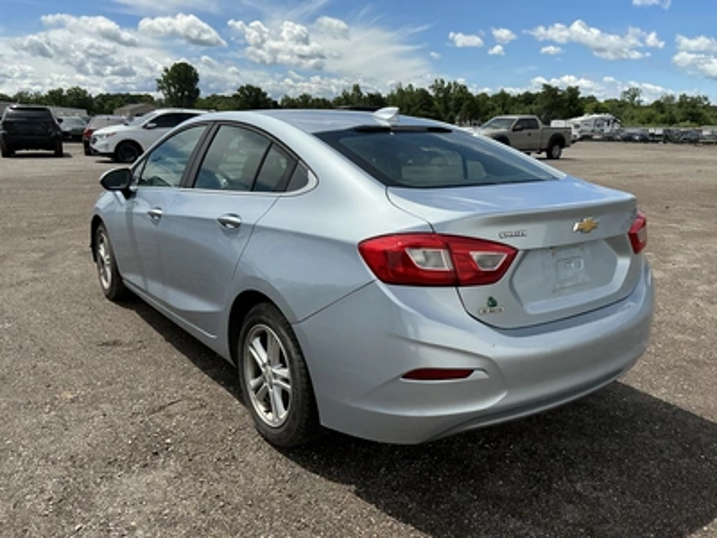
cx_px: 358
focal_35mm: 28
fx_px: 580
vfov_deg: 49.7
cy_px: 269
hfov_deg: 63.4
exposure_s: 1/2667
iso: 25
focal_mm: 3
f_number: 1.8
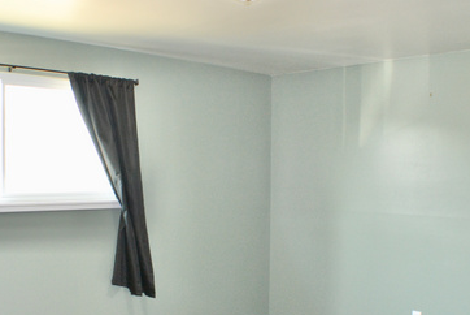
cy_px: 195
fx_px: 692
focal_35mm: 53
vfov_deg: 25.5
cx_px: 191
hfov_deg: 37.4
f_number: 3.8
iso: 560
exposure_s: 1/60
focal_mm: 20
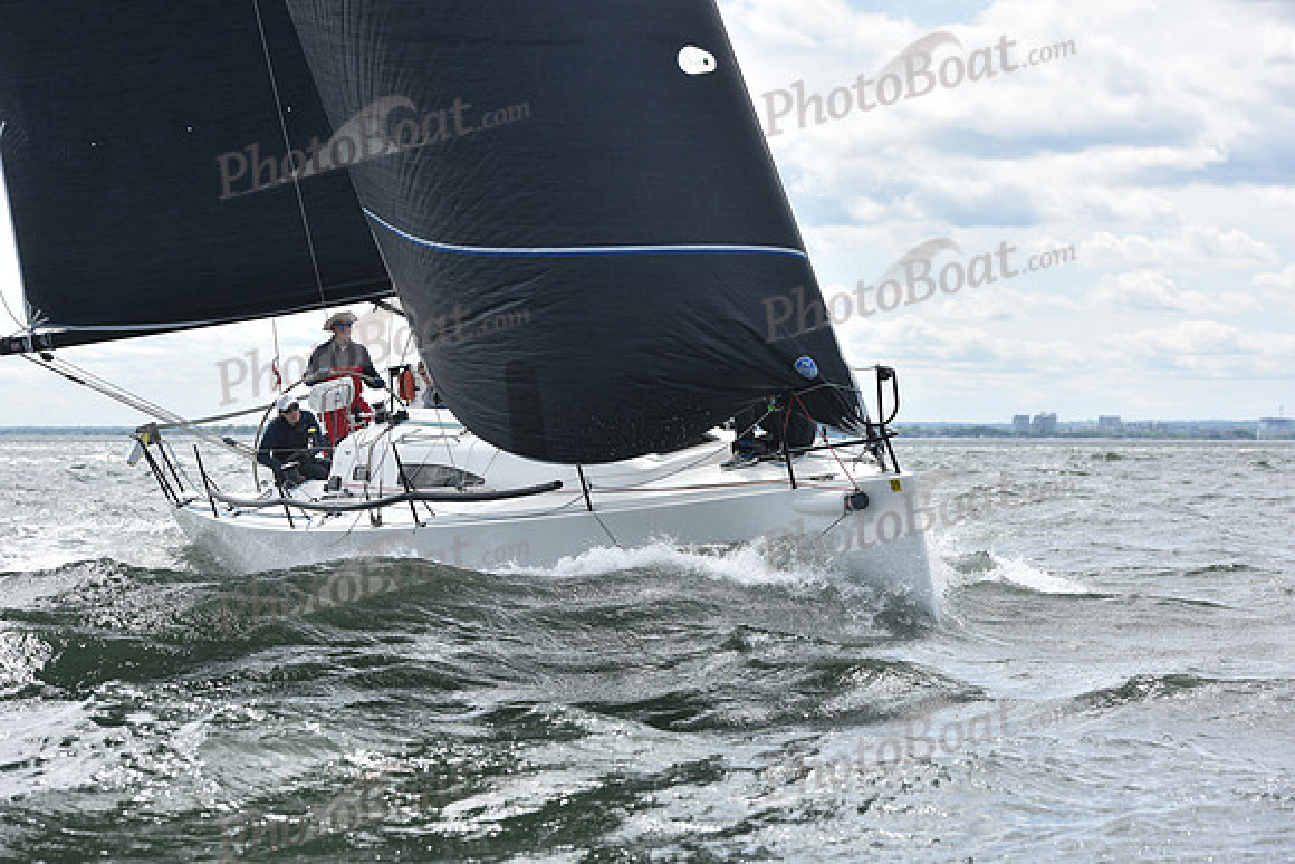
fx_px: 3670
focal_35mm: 102
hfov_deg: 20.0
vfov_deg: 13.4
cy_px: 432
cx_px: 648
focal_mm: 102
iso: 320
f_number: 7.1
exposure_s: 1/1000
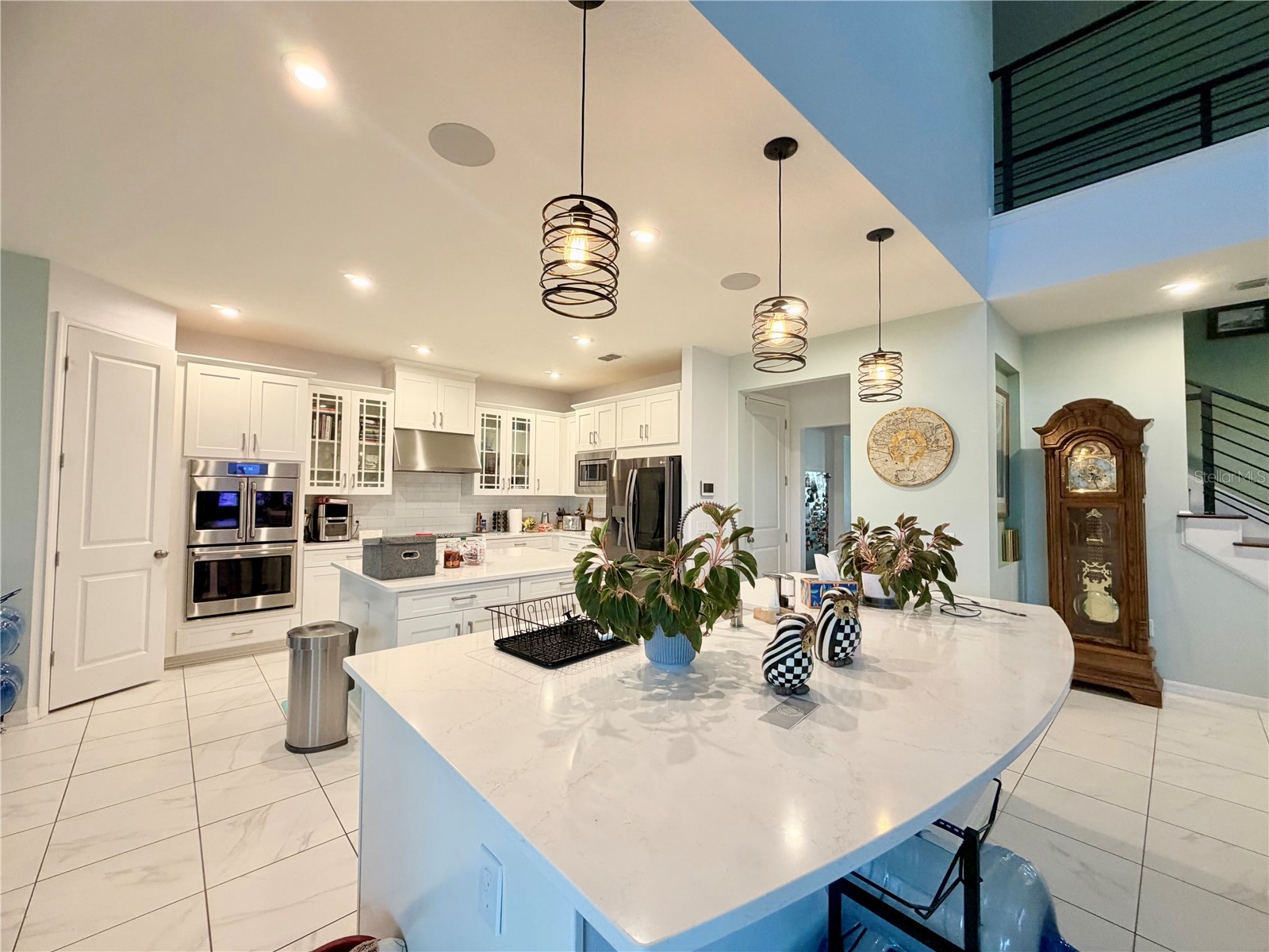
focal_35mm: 14
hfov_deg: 102.1
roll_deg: -1.1
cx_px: 634
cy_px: 476
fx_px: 513
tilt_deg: +2.4
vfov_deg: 85.7
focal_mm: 2.22
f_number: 2.2
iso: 200
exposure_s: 1/60
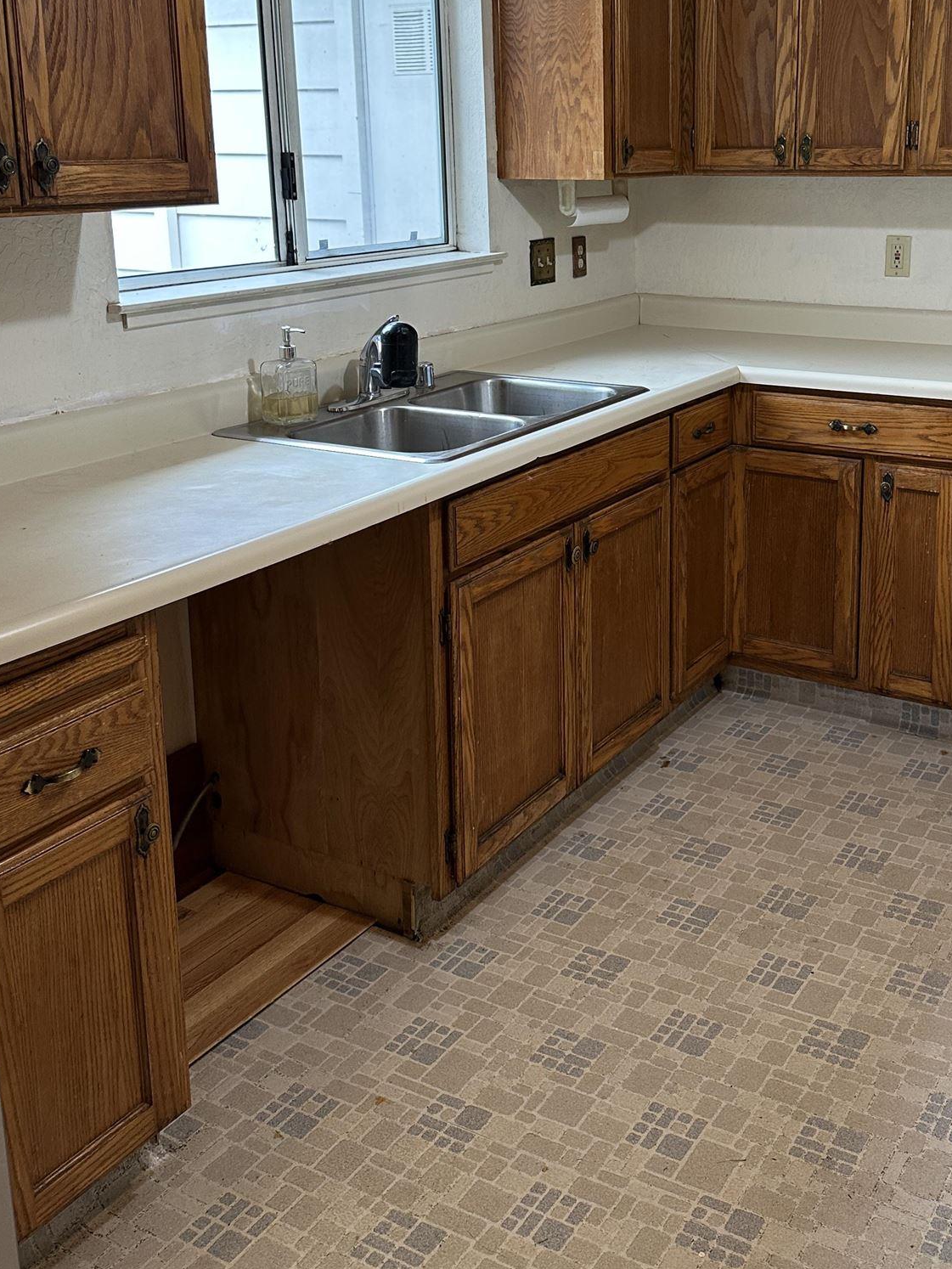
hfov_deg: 38.3
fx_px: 1356
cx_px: 628
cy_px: 428
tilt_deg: -11.9
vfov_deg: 49.3
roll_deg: -0.7
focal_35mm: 37
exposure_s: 1/60
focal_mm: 6.86
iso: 160
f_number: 1.78
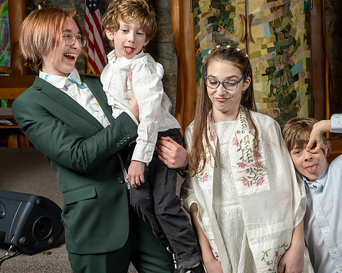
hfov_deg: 34.0
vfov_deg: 27.6
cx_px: 211
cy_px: 124
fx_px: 556
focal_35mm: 55
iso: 640
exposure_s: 1/200
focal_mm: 26
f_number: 7.1
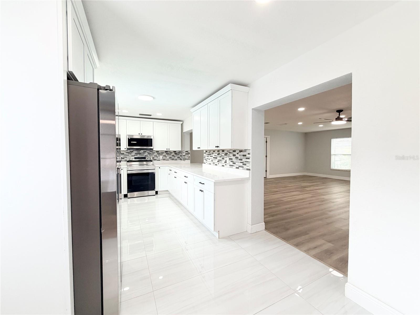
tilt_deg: -3.1
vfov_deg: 85.7
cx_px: 210
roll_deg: -0.6
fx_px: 170
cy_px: 158
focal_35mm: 14
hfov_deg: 102.1
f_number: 2.2
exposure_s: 1/121
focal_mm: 2.22
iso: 160
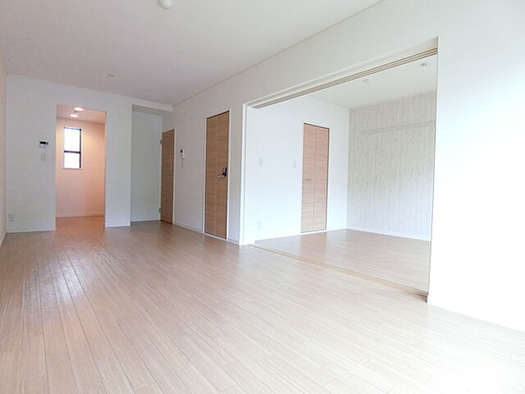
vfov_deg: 68.7
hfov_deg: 84.7
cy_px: 197
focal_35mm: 19
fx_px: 288
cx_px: 262
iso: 400
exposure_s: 1/80
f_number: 2.7
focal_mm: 4.06
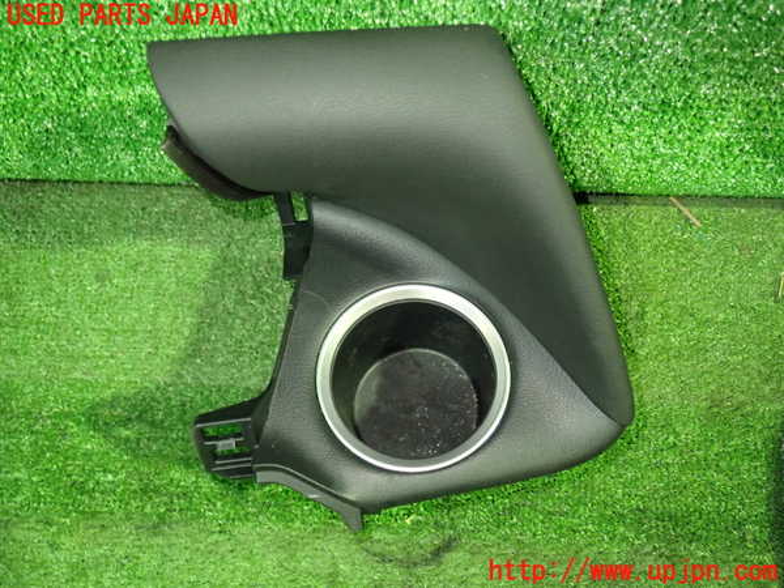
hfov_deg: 60.0
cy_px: 294
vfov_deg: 46.8
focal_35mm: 30
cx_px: 392
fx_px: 679
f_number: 2.3
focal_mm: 5.4
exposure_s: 1/30
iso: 800
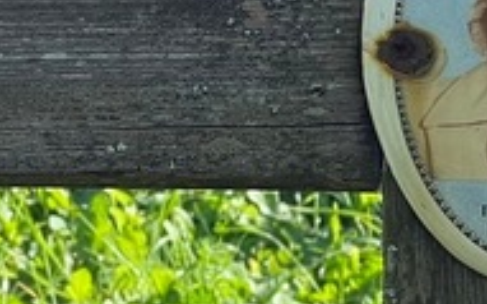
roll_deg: -0.4
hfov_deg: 6.1
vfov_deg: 3.8
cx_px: 561
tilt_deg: -15.0
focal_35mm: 342
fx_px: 4535
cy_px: -13
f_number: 2.8
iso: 32
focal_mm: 9
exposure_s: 1/136
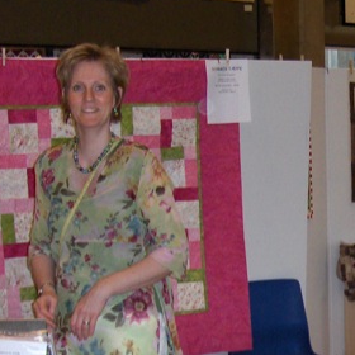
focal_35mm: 97
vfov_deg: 17.8
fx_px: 1125
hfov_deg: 17.4
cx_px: 374
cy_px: 288
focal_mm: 6.5
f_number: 3.5
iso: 100
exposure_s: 1/60
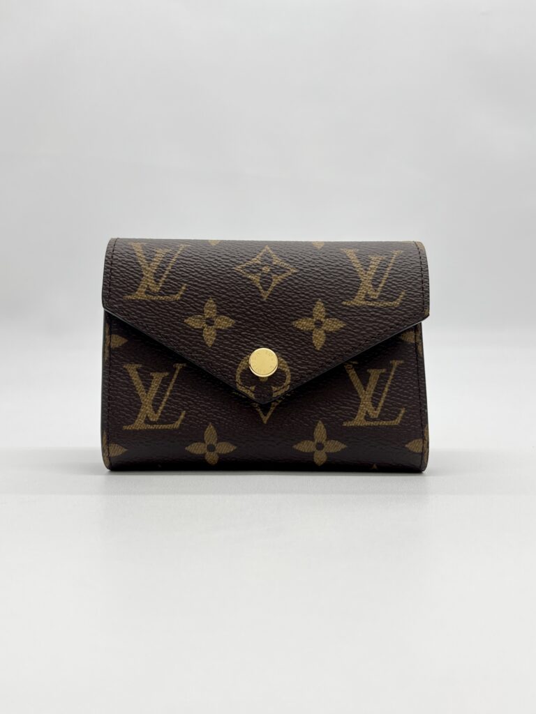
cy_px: 357
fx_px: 537
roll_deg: -0.4
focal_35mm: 26
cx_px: 268
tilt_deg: -2.5
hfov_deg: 53.1
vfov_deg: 67.3
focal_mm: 5.7
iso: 40
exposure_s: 1/193
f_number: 1.5
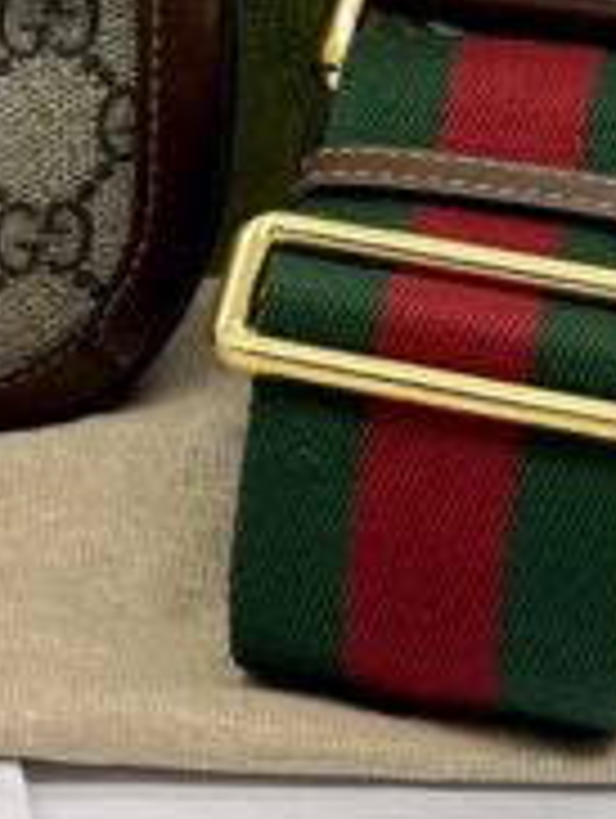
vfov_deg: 12.4
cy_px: -657
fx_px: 3456
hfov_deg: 9.7
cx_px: -472
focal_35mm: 146
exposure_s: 1/100
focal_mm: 5.7
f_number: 1.5
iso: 40
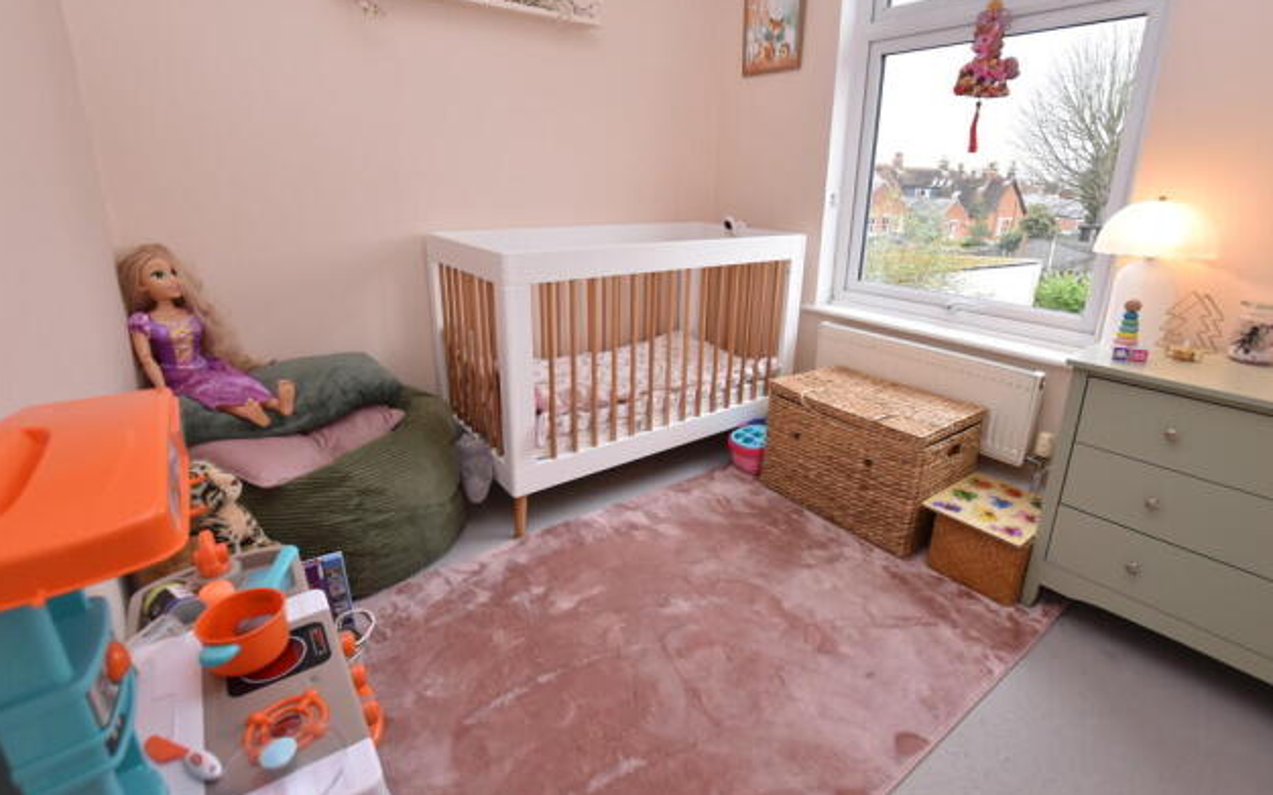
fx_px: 555
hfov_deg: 97.8
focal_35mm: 16
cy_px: 355
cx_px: 654
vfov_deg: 71.0
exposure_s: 1/125
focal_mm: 10
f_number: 5.6
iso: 800
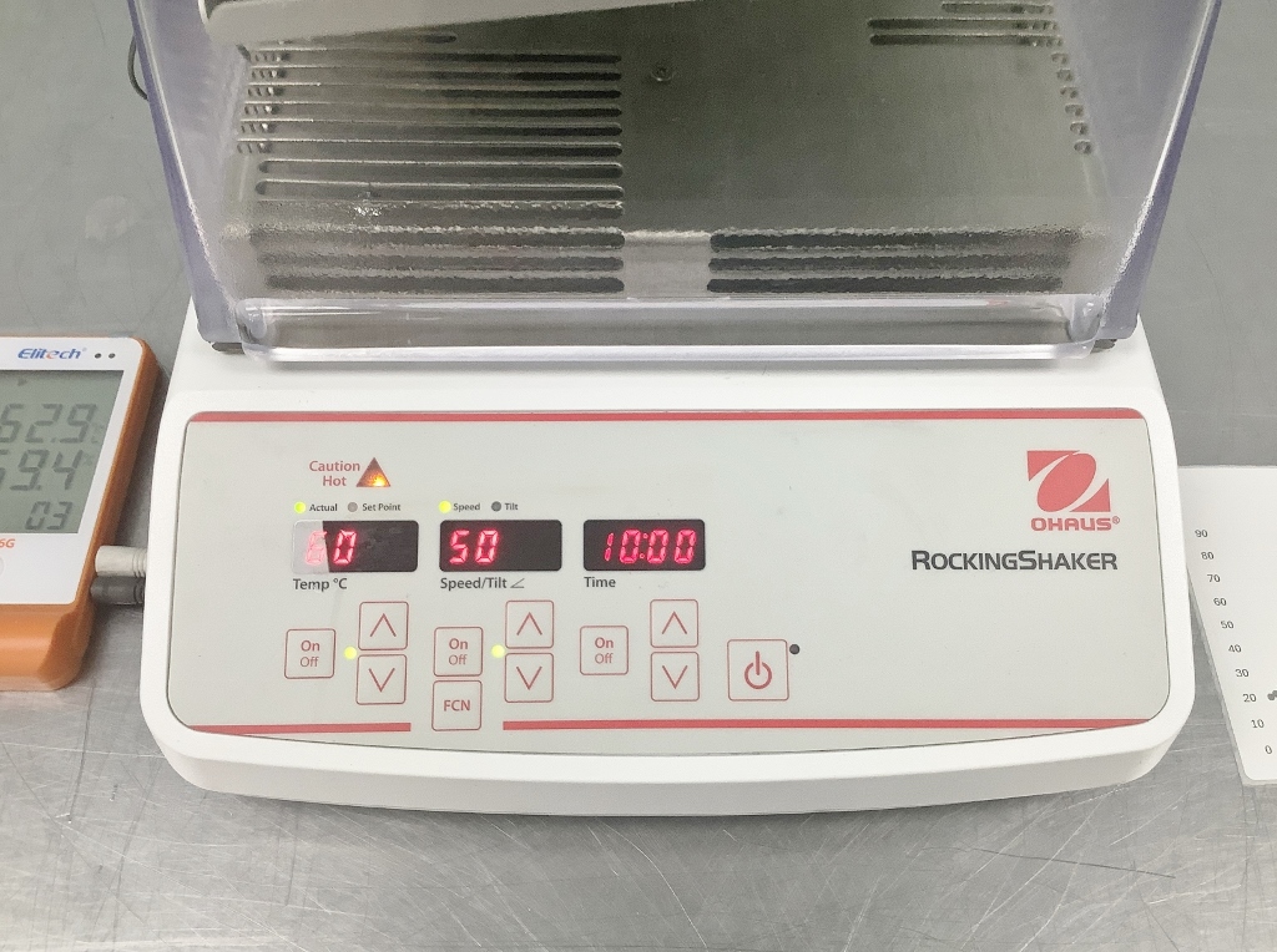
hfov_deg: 58.4
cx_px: 638
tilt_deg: -59.8
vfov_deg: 45.3
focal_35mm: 31
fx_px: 1141
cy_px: 476
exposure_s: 1/60
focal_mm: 3.3
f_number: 2.4
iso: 64
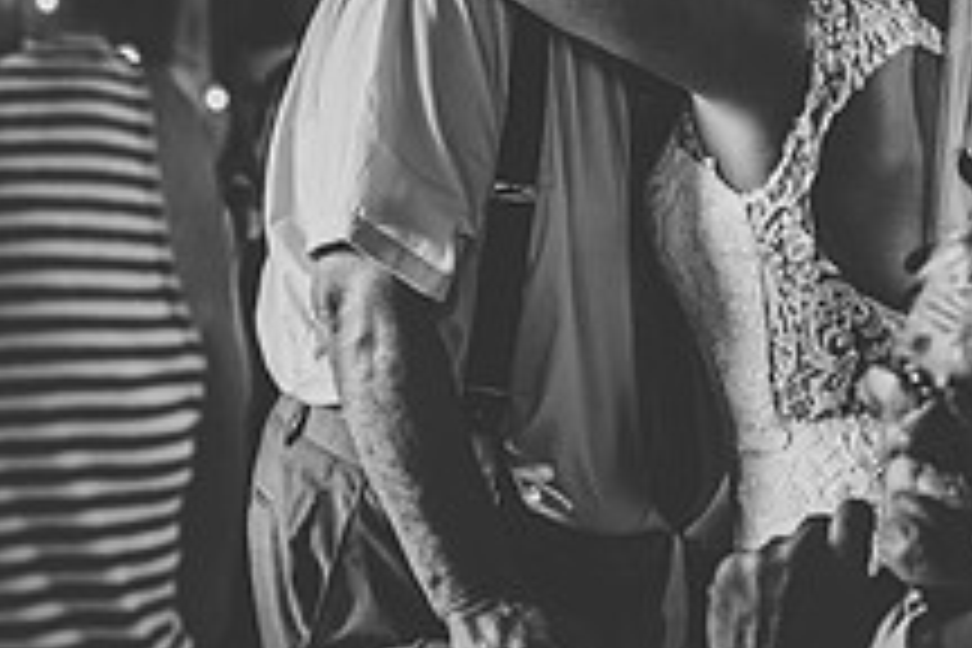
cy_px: -65
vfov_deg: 7.3
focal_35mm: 188
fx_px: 5076
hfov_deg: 10.9
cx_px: 720
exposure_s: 1/200
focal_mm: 70
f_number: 2.8
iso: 1000
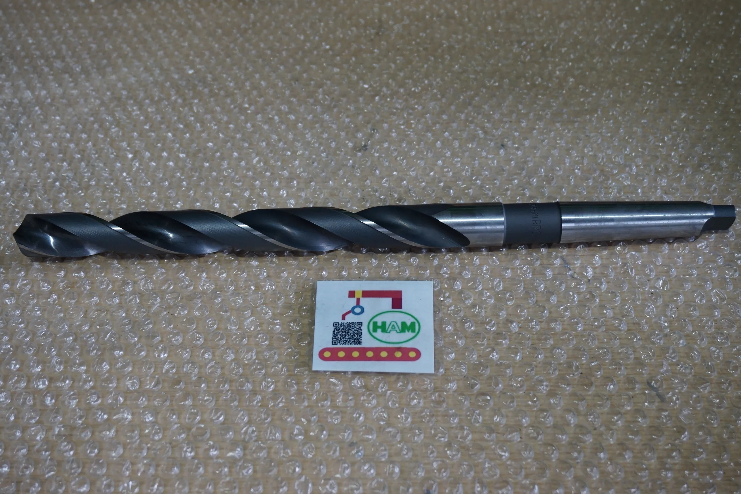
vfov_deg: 30.5
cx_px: 367
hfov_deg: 44.5
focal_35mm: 44
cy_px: 252
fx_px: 906
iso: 1000
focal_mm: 28
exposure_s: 1/60
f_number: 5
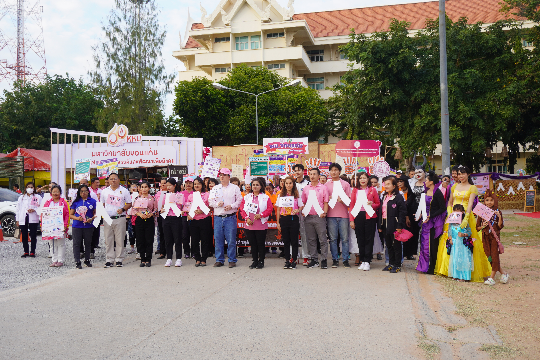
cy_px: 180
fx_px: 517
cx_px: 270
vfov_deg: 38.4
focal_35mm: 34
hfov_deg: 55.1
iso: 100
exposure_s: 1/100
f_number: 4
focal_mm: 23
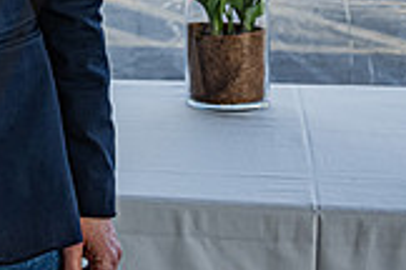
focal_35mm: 180
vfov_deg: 7.4
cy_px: -220
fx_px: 2030
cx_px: -390
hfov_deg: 10.5
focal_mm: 40
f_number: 5
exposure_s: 1/250
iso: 200
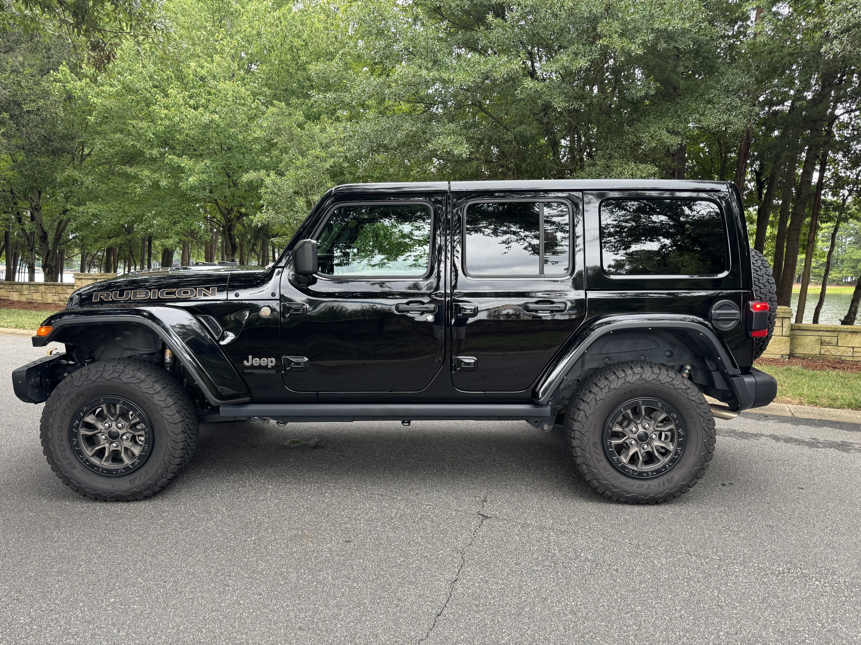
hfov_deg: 71.6
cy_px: 322
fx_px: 597
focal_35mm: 24
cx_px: 430
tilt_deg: -5.5
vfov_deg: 56.8
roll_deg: -0.1
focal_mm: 6.76
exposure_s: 1/121
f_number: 1.78
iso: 125
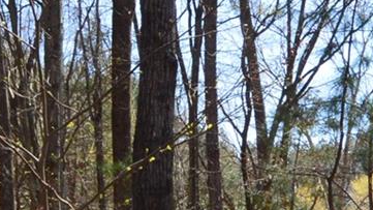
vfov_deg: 12.3
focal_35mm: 98
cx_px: 133
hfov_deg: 21.7
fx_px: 969
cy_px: 189
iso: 400
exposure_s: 1/160
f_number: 9
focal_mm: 11
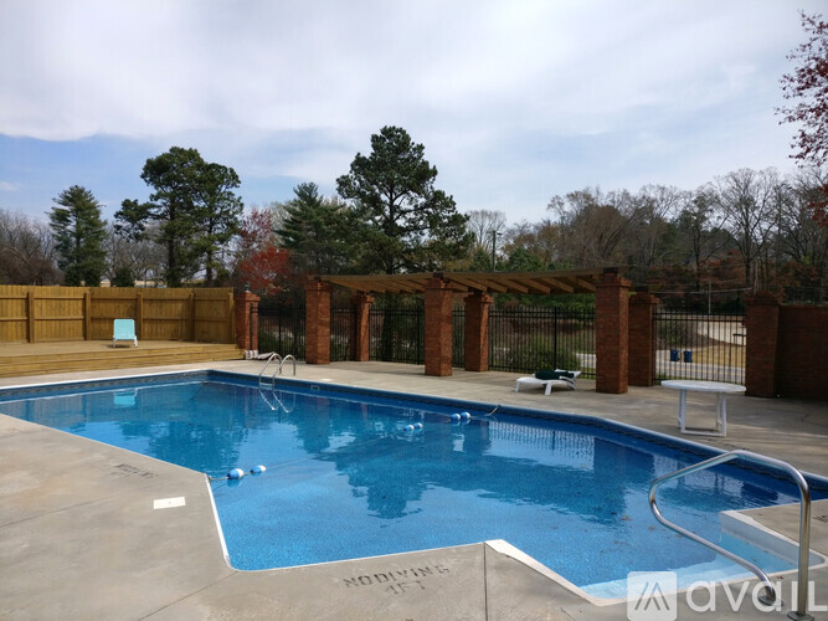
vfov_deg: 49.7
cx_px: 414
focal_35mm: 28
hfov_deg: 63.5
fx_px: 670
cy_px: 310
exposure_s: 1/1482
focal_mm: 4.26
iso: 100
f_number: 2
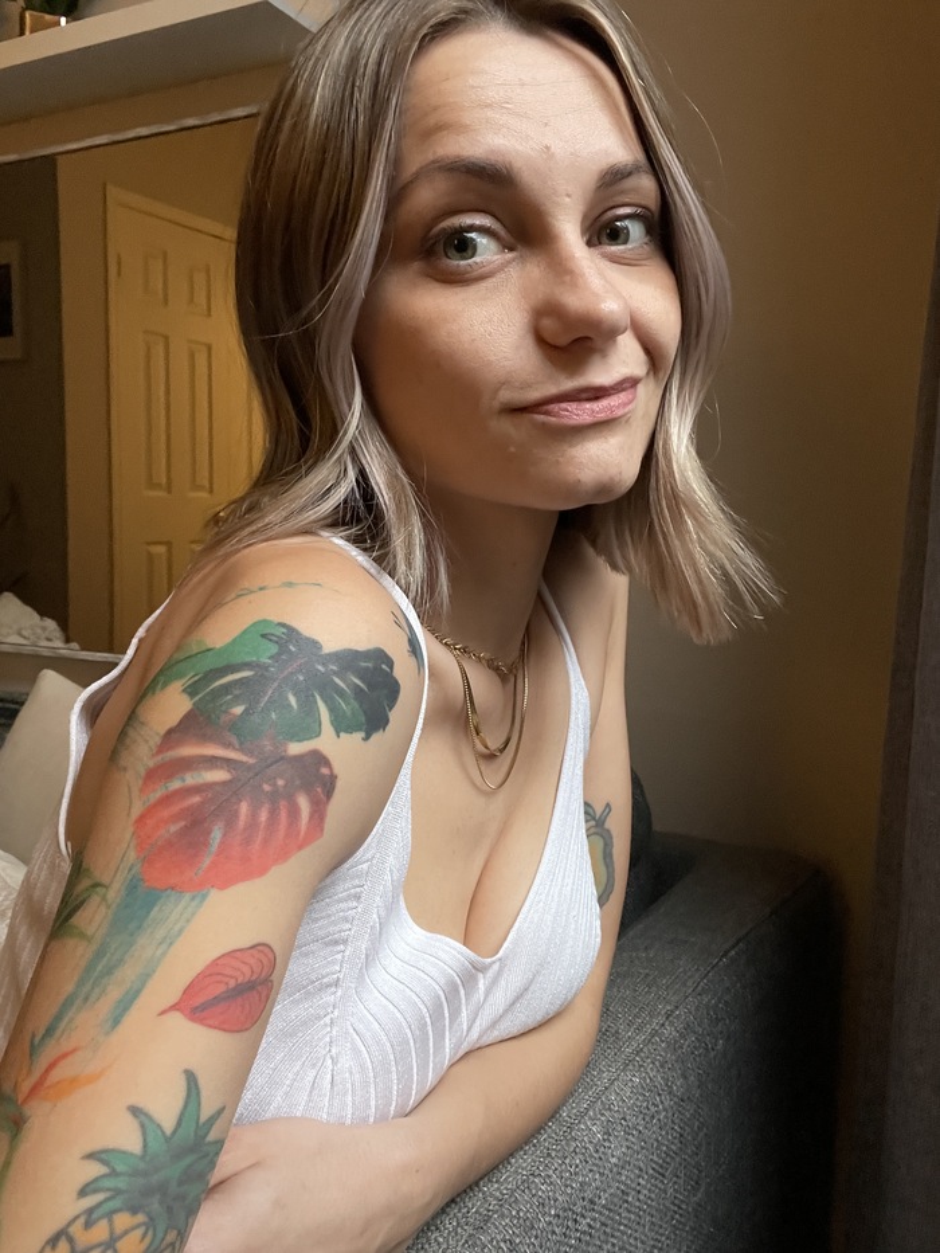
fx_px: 1086
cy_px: 626
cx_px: 470
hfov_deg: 46.8
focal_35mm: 30
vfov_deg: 60.0
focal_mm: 2.71
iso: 320
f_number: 2.2
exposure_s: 1/24
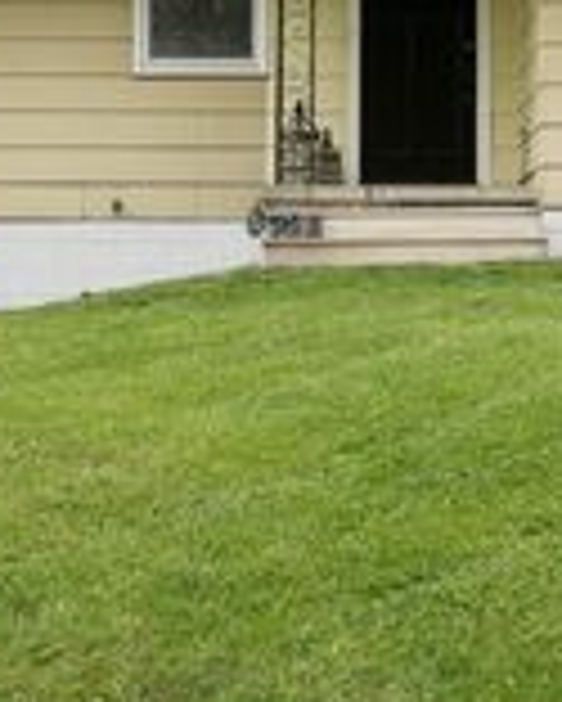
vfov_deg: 22.6
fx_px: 1682
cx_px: 342
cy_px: -7
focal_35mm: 81
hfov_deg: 18.9
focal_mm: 27
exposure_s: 1/1000
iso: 800
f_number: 9
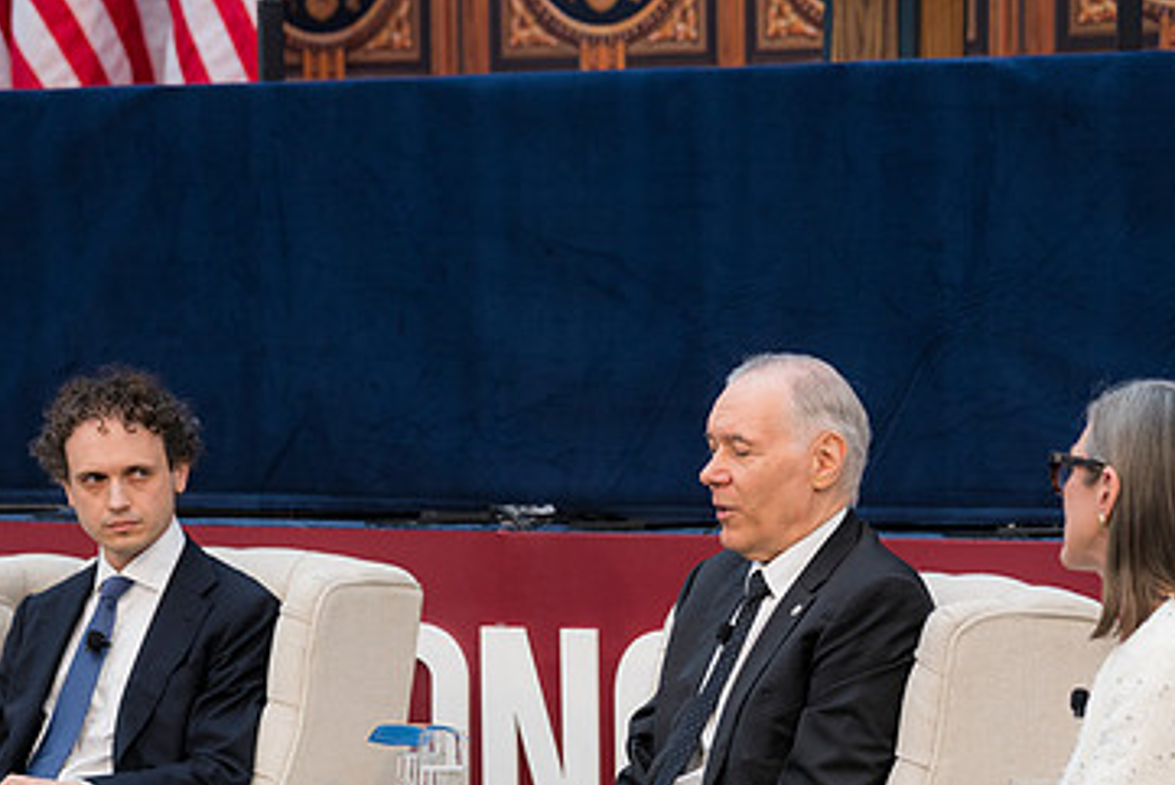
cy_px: 627
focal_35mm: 175
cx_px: 579
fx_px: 5714
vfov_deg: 7.8
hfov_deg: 11.7
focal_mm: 109
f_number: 4
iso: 360
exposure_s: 1/160
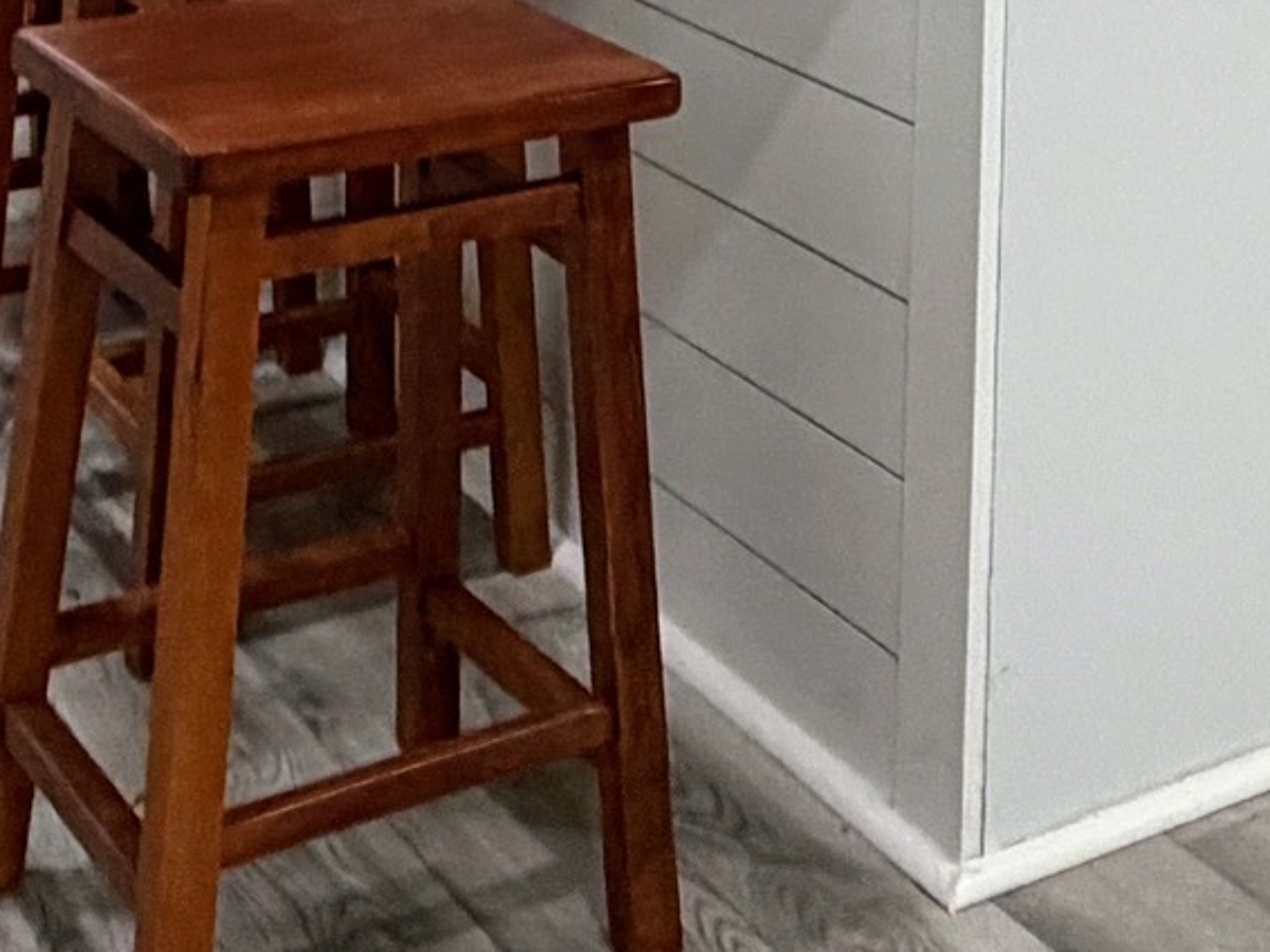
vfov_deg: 16.6
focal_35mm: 76
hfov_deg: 25.2
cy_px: -676
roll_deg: -0.9
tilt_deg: +0.0
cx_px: 1048
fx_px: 2787
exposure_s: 1/60
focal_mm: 2.22
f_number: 2.2
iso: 320
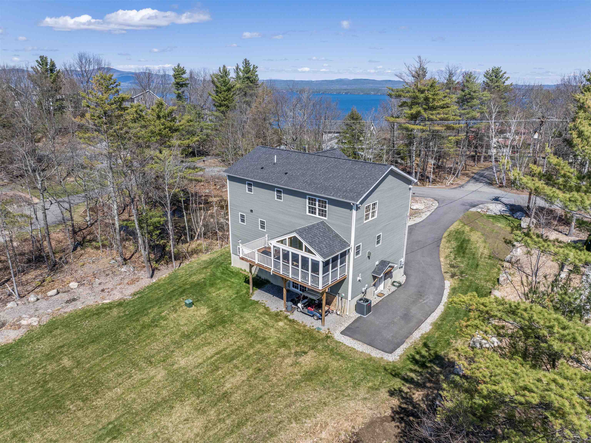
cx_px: 296
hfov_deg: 71.6
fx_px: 409
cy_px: 222
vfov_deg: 56.8
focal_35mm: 24
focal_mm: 12.29
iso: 110
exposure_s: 1/2000
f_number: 2.8
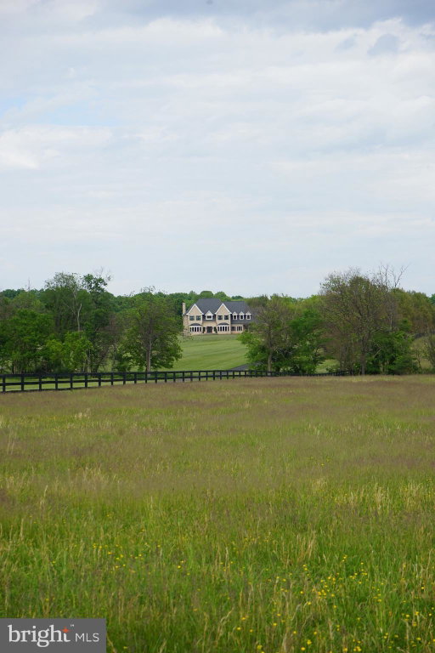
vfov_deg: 31.0
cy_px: 326
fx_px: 1178
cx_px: 218
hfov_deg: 20.9
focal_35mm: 65
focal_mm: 65
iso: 100
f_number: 9
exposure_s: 1/125
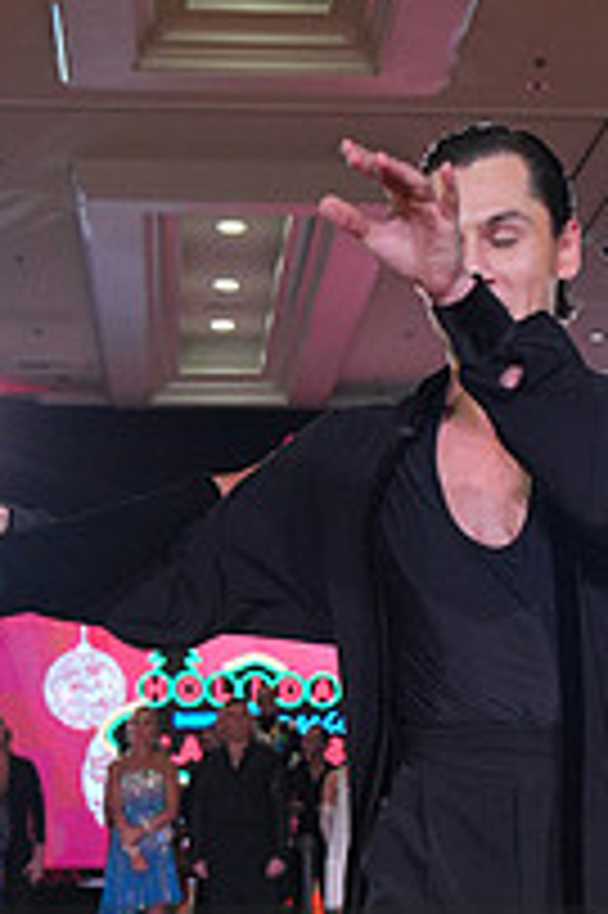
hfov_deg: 13.3
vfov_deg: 18.9
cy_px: 1058
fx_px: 2614
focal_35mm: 103
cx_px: 345
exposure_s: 1/400
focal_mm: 36
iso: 1600
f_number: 5.6
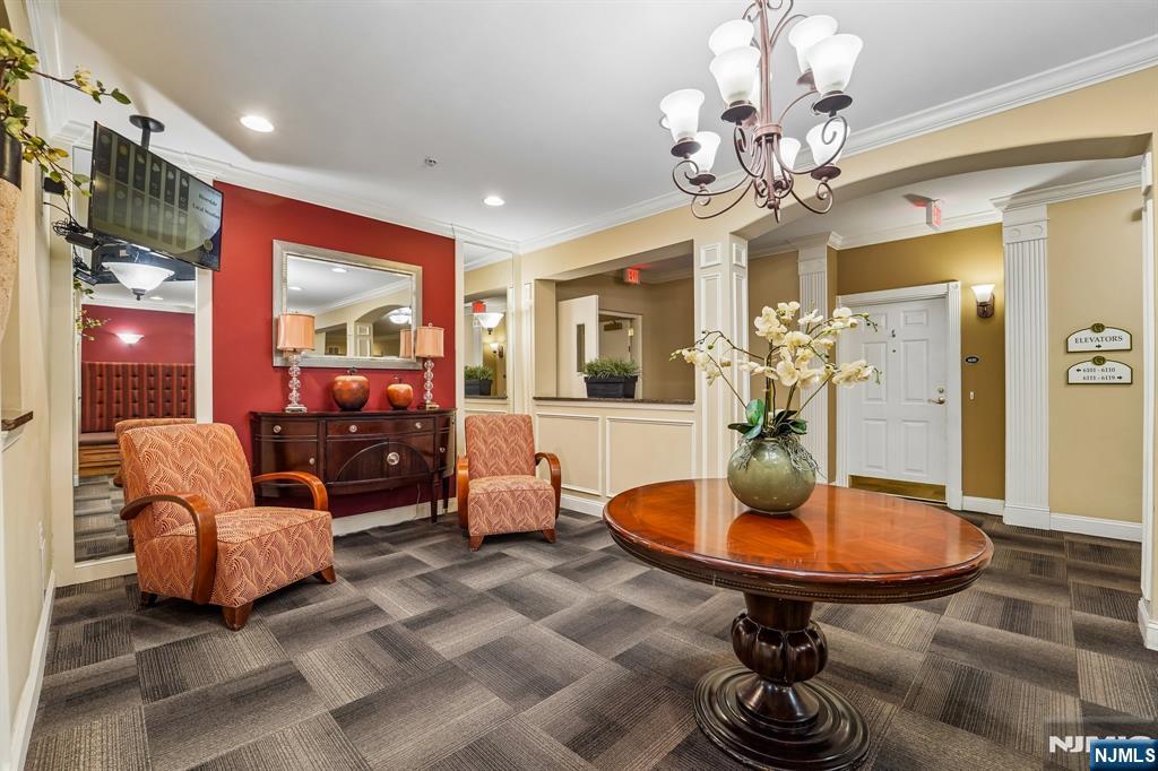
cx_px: 579
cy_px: 386
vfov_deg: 81.2
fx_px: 450
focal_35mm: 14
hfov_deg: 104.3
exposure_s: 1/10
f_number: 8
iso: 400
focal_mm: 14
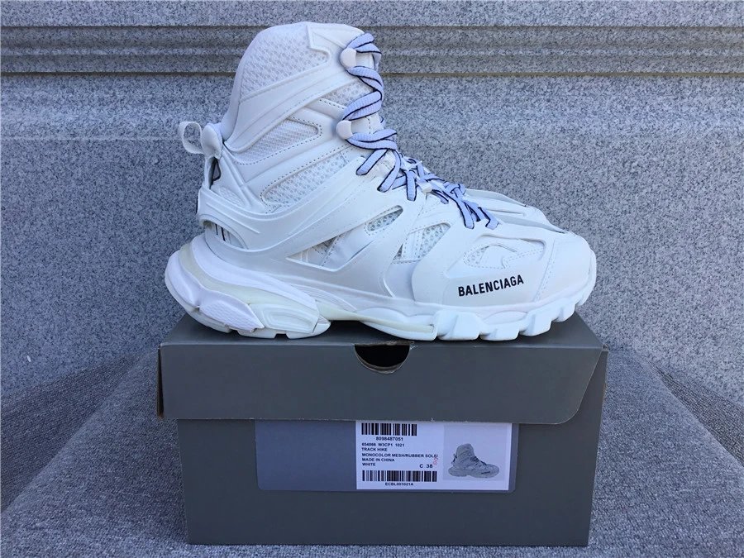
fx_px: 666
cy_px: 279
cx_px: 372
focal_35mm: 31
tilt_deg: -16.5
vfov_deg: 45.4
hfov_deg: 58.4
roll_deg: +0.2
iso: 25
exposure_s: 1/348
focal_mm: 3.3
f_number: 2.4
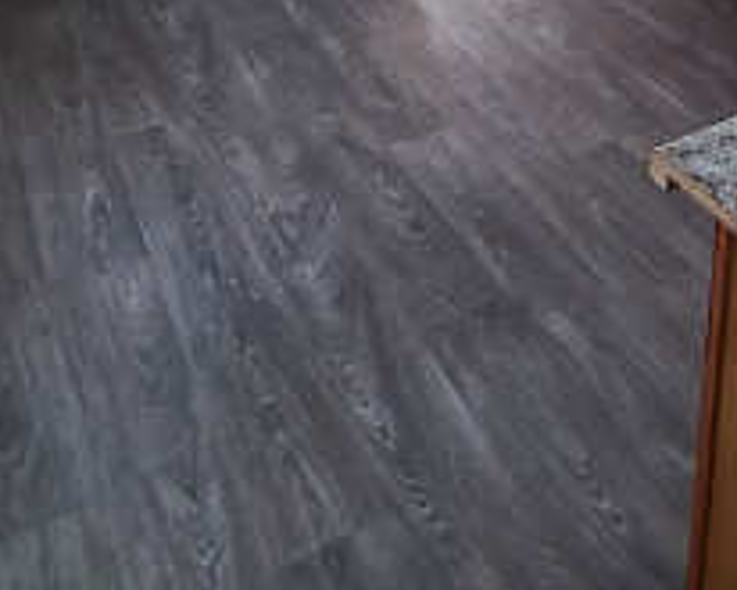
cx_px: 531
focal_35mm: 41
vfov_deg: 27.4
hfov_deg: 43.6
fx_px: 895
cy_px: -257
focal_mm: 2.2
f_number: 2.2
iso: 400
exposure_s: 1/60
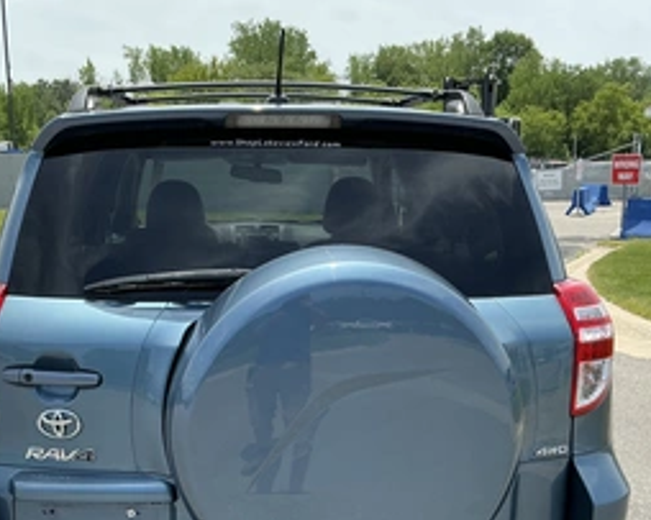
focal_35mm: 43
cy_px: 374
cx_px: 290
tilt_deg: -15.0
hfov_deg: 42.8
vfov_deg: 34.3
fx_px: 828
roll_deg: +0.9
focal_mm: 3
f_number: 1.8
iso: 25
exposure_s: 1/1055
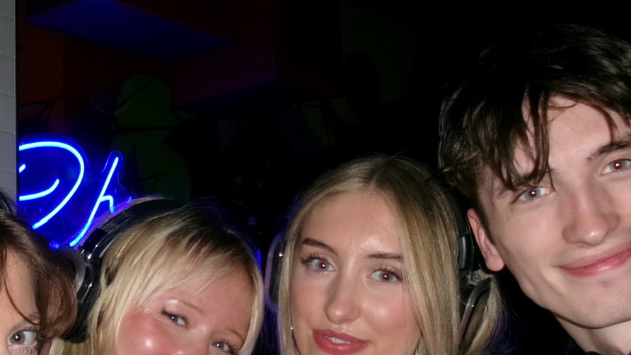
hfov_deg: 30.0
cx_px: 224
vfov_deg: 16.6
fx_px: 1171
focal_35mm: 70
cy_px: 405
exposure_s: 1/50
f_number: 3.9
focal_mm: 5.1
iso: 200
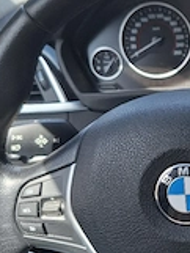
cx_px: 203
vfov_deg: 33.7
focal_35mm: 57
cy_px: 119
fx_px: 417
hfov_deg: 24.2
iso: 40
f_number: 1.8
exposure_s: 1/370
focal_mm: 5.54
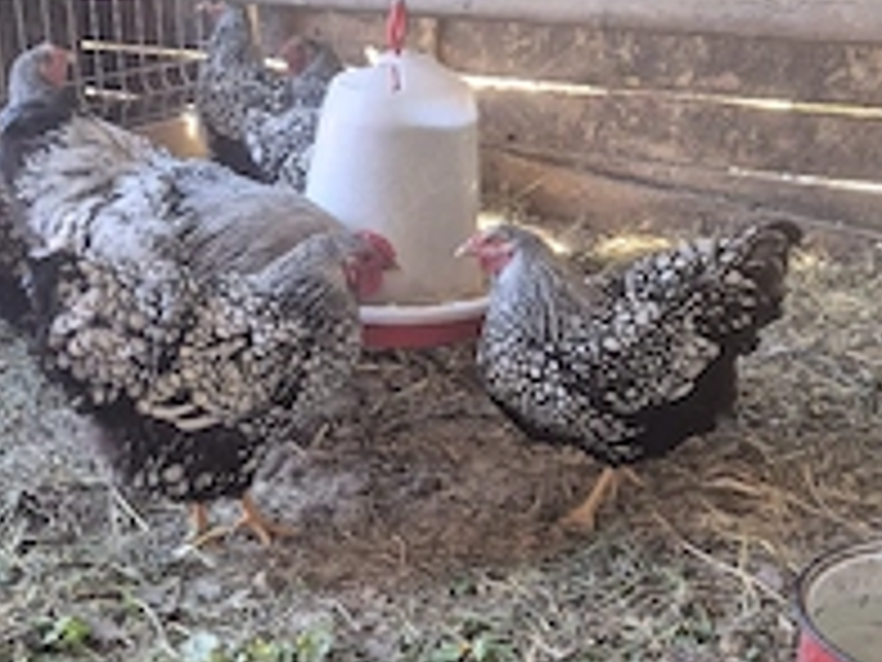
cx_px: 261
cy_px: 518
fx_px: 1198
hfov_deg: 39.7
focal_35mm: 47
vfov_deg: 30.2
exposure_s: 1/100
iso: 400
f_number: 1.8
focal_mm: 5.4
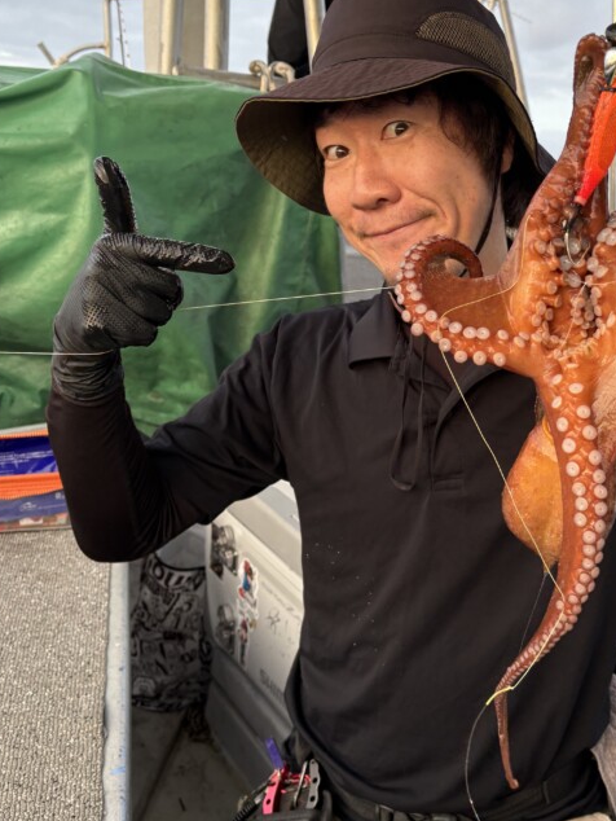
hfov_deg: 34.4
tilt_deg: -8.8
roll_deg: -3.0
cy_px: 350
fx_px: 972
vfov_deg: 45.6
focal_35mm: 41
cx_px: 466
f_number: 1.6
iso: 50
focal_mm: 5.96
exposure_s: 1/146
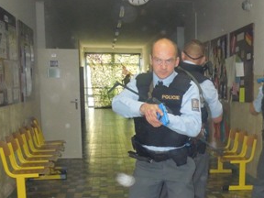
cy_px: 185
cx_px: 243
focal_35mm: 69
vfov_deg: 20.8
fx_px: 526
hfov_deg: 27.1
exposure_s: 1/30
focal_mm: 5.6
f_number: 3.6
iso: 800
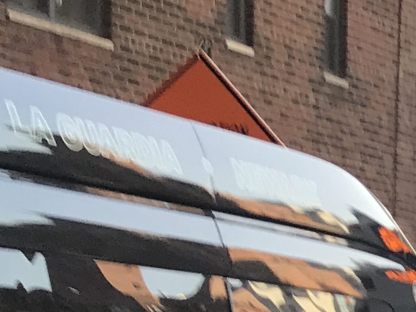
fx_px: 1958
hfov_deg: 10.4
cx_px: 1025
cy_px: 690
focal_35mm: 163
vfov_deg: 8.5
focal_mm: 3.99
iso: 20
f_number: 1.8
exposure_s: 1/136
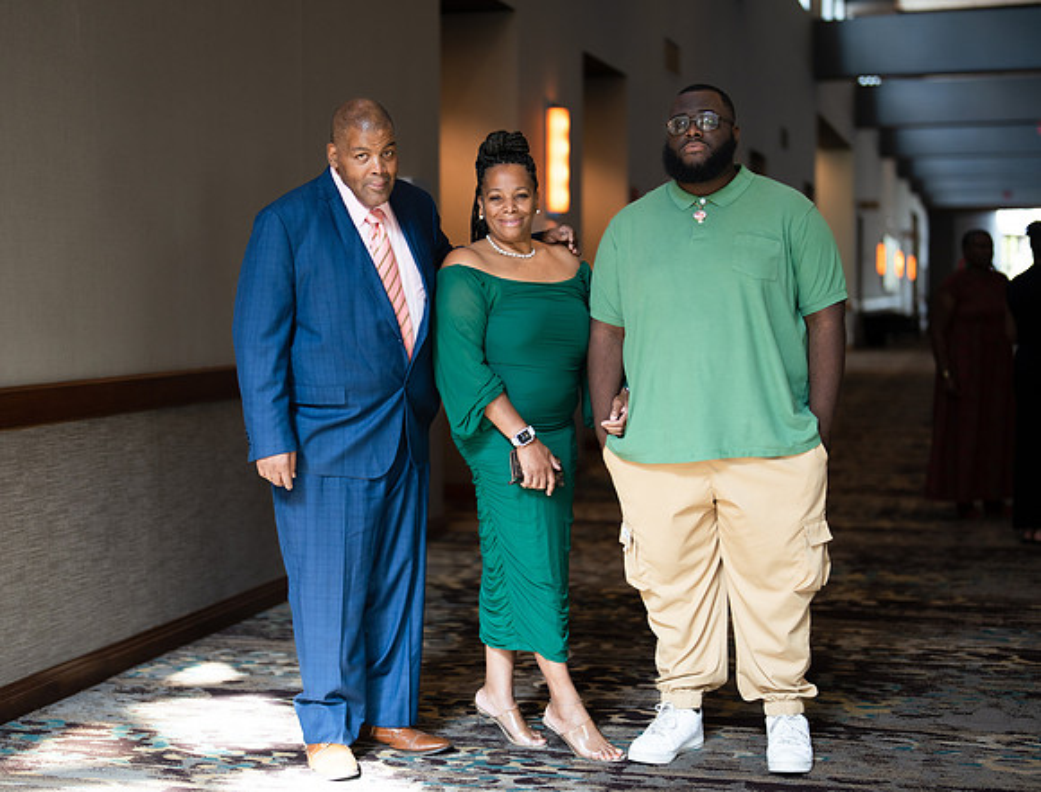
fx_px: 1763
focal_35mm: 58
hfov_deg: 32.9
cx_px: 479
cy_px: 423
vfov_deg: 25.3
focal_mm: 50
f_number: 1.2
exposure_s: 1/320
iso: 250
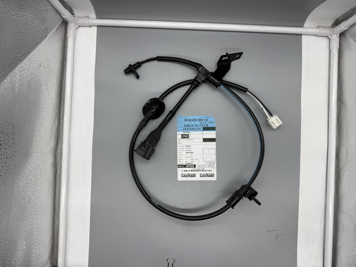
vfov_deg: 56.8
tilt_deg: -88.8
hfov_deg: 71.6
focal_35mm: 24
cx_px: 178
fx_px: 247
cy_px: 134
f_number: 1.78
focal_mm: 6.76
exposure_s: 1/1314
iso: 80
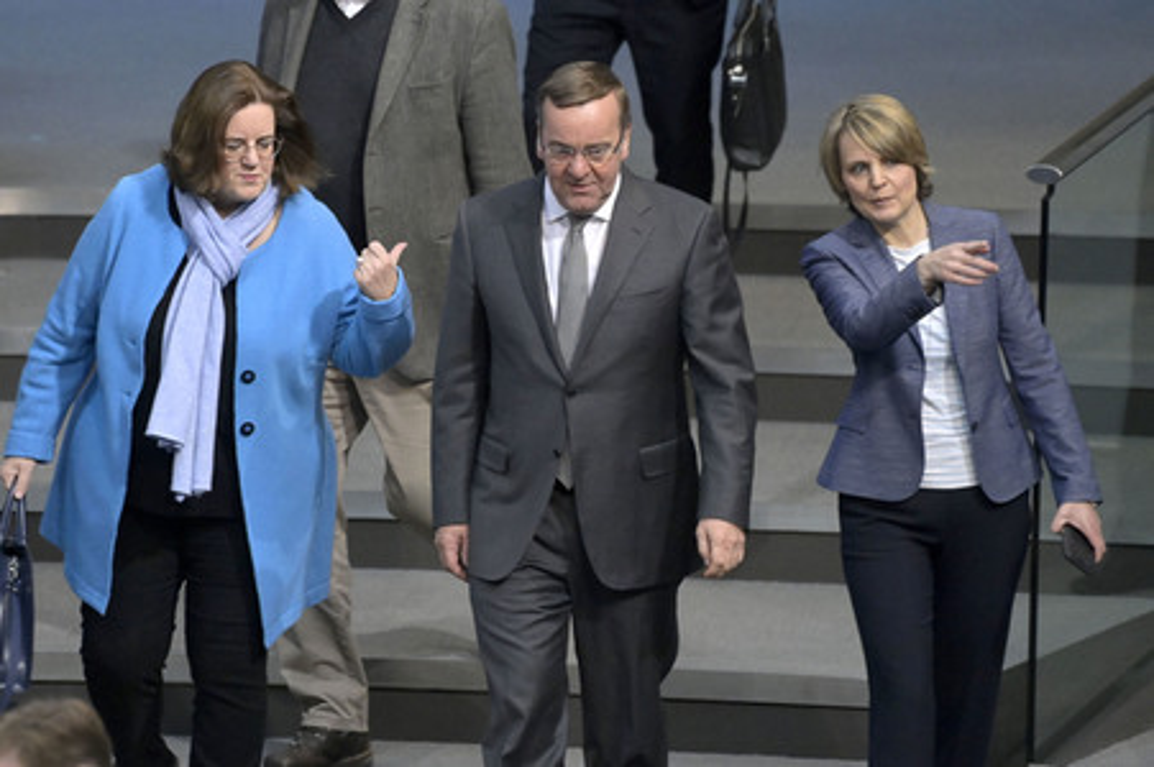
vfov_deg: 3.9
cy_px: 384
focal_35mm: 350
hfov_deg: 5.9
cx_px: 577
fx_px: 11211
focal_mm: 350
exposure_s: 1/320
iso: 10000
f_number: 5.6
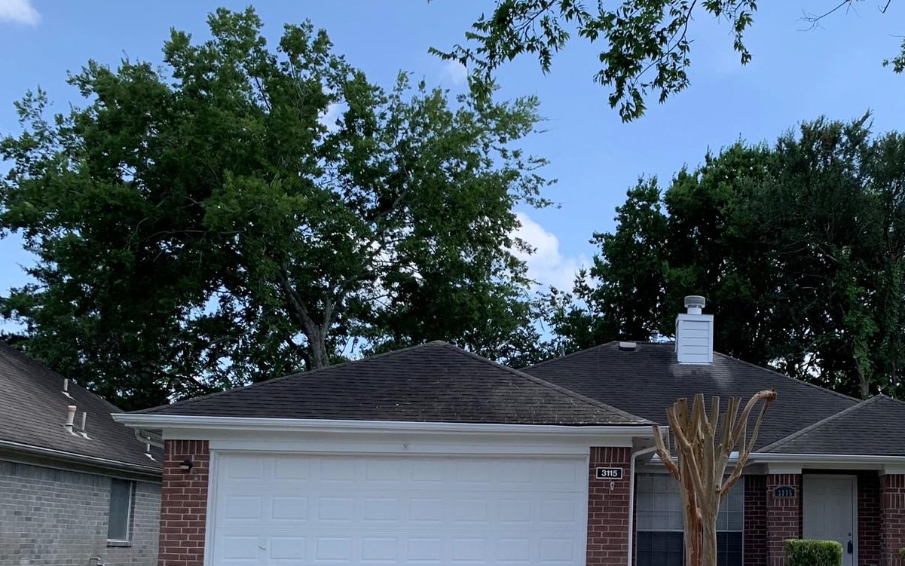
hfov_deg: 40.6
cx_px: 740
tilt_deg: +6.6
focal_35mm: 47
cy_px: 395
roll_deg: +0.2
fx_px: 1159
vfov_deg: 27.2
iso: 25
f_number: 1.8
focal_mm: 4.25
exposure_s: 1/1163
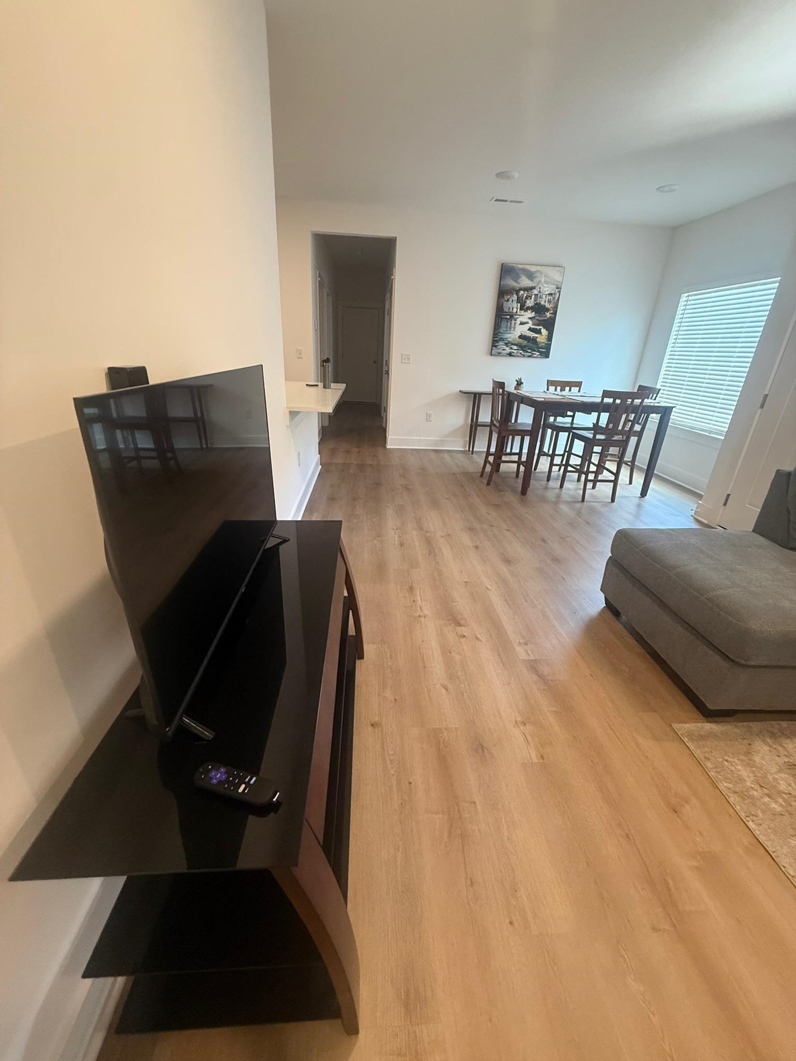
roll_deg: -3.6
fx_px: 429
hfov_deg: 85.7
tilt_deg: -22.5
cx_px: 398
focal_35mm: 14
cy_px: 530
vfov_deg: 102.1
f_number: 2.2
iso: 400
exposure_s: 1/60
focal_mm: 2.22
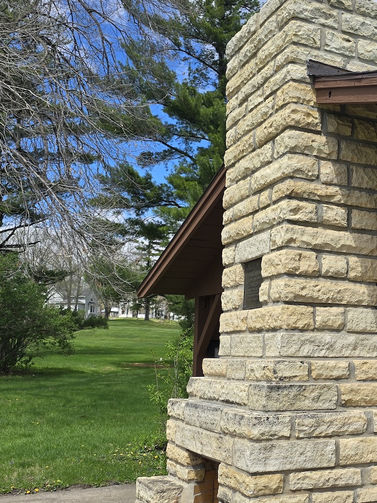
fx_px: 683
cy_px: 310
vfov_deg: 40.2
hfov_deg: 29.3
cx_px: 354
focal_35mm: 47
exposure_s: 1/694
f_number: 1.7
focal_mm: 6.3
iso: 12
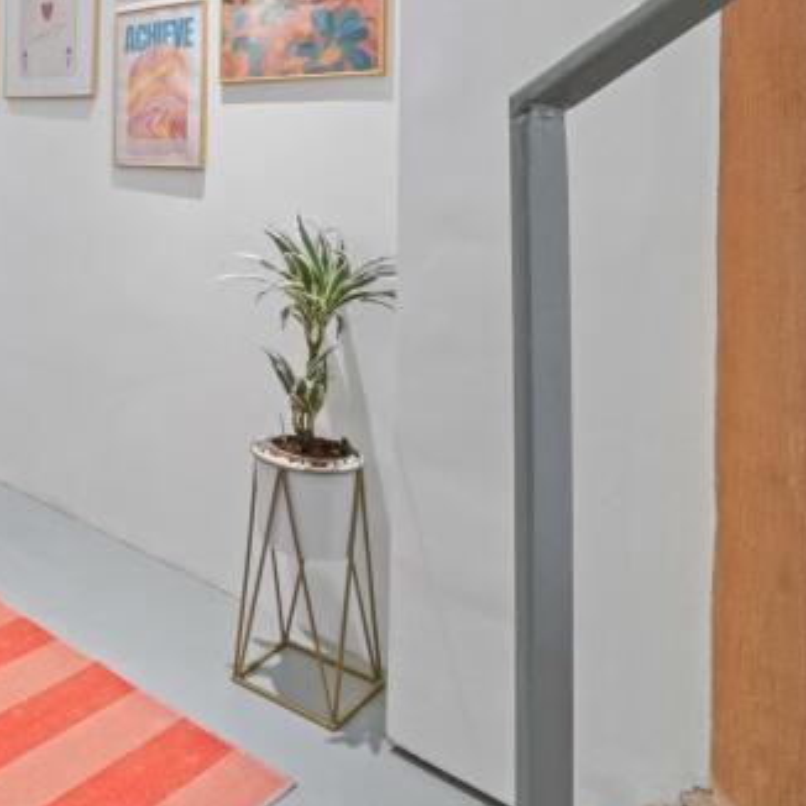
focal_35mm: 32
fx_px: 843
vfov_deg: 47.5
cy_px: 130
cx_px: -12
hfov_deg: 43.3
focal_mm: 12
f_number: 22
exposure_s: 15
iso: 800
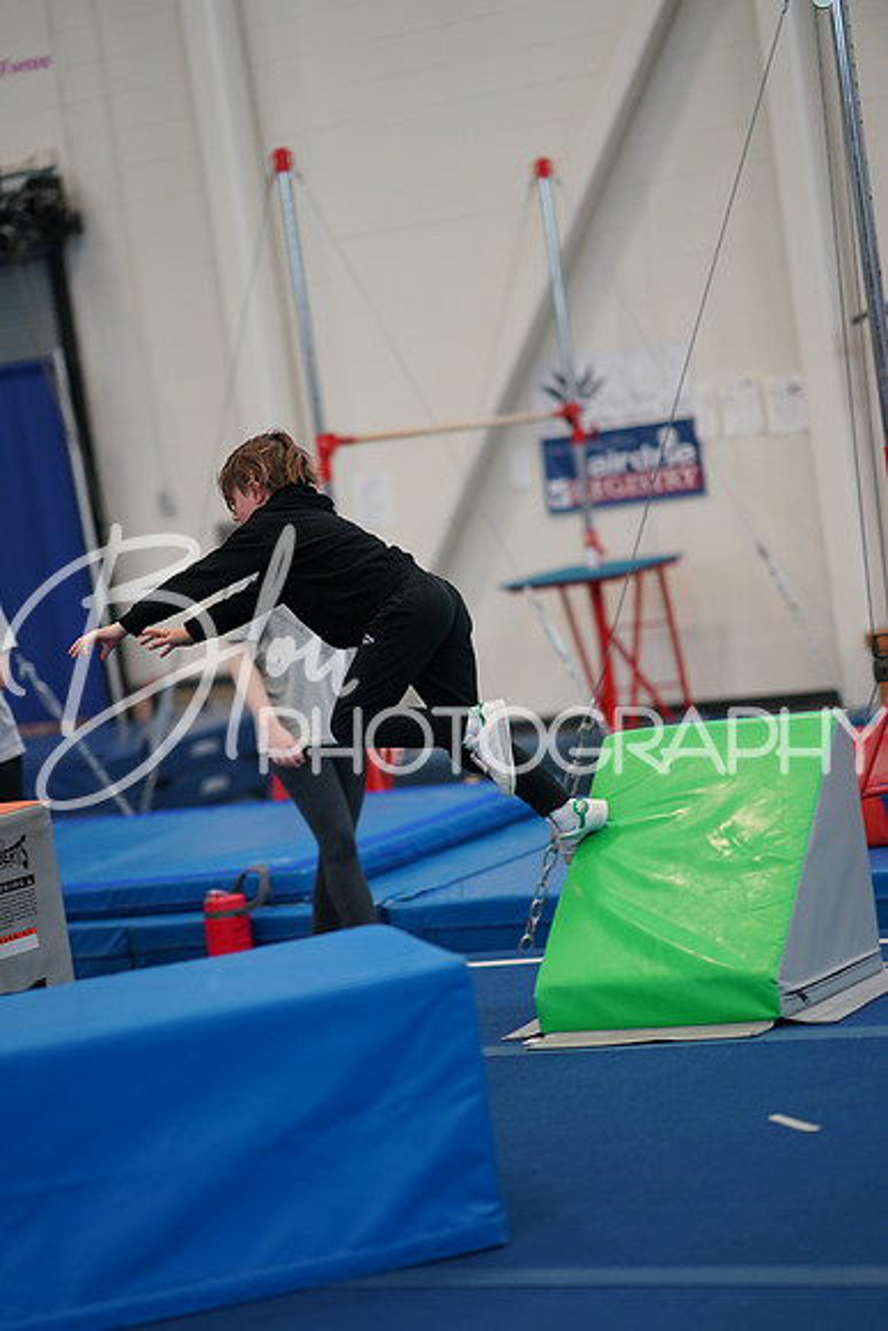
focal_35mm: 85
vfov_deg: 23.9
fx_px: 3143
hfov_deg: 16.1
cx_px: 444
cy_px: 666
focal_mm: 85
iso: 640
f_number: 1.4
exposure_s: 1/500
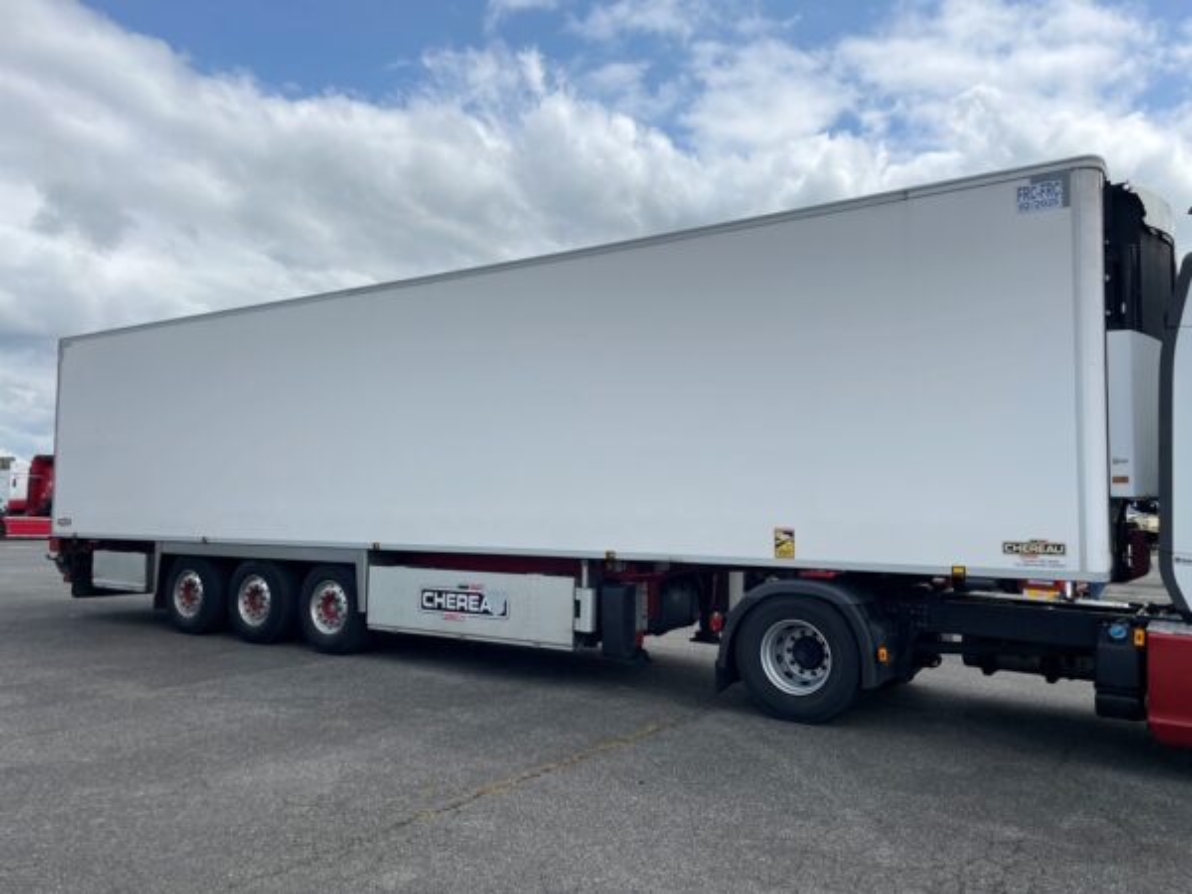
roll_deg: -0.5
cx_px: 596
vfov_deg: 53.1
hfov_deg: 67.3
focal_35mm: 26
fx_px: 895
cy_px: 447
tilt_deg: +5.5
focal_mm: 4.2
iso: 32
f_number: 1.6
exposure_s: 1/5051
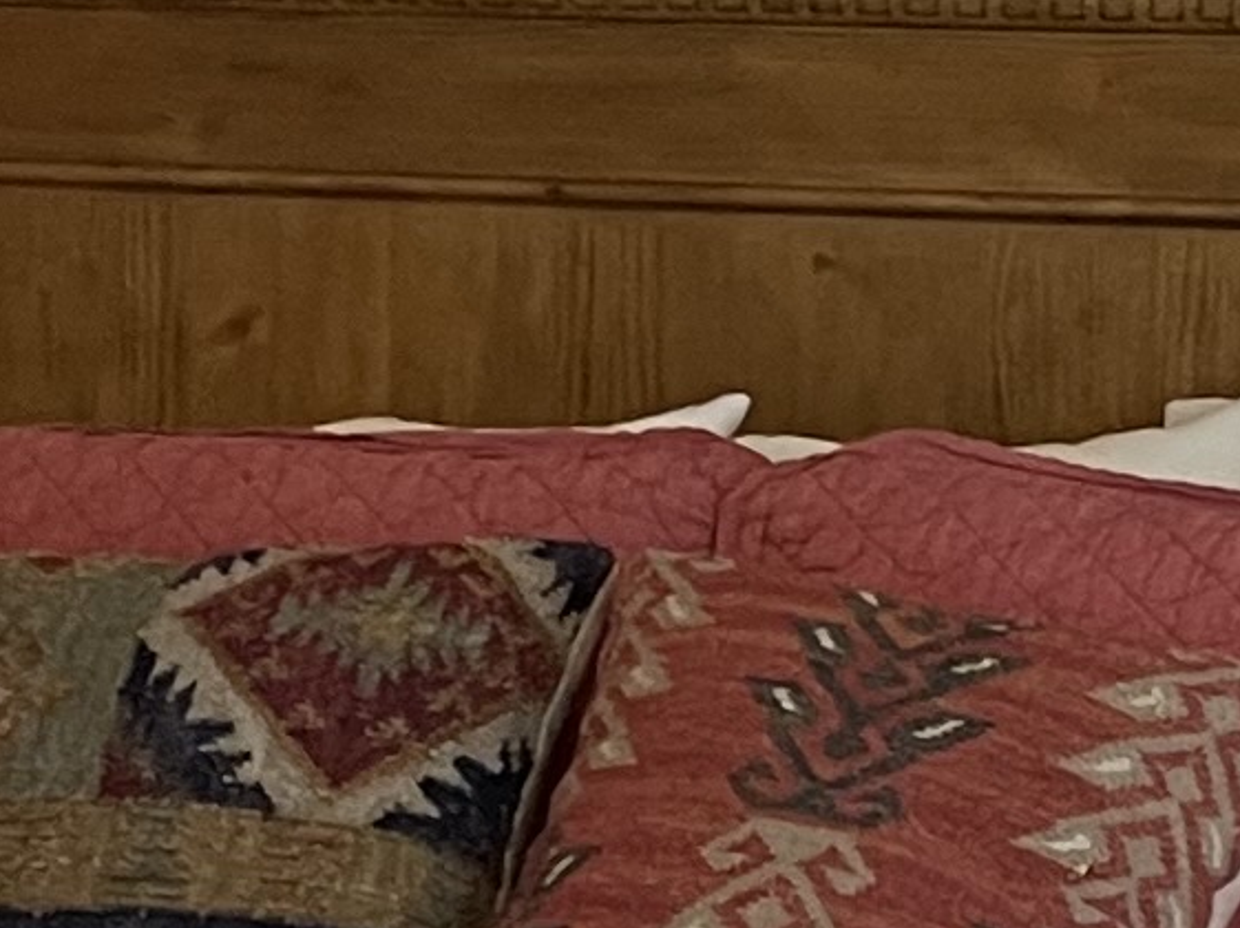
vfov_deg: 7.9
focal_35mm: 187
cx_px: 833
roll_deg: -0.7
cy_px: 824
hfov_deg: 10.6
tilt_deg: -8.0
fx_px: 6694
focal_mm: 5.1
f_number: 1.6
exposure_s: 1/60
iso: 160
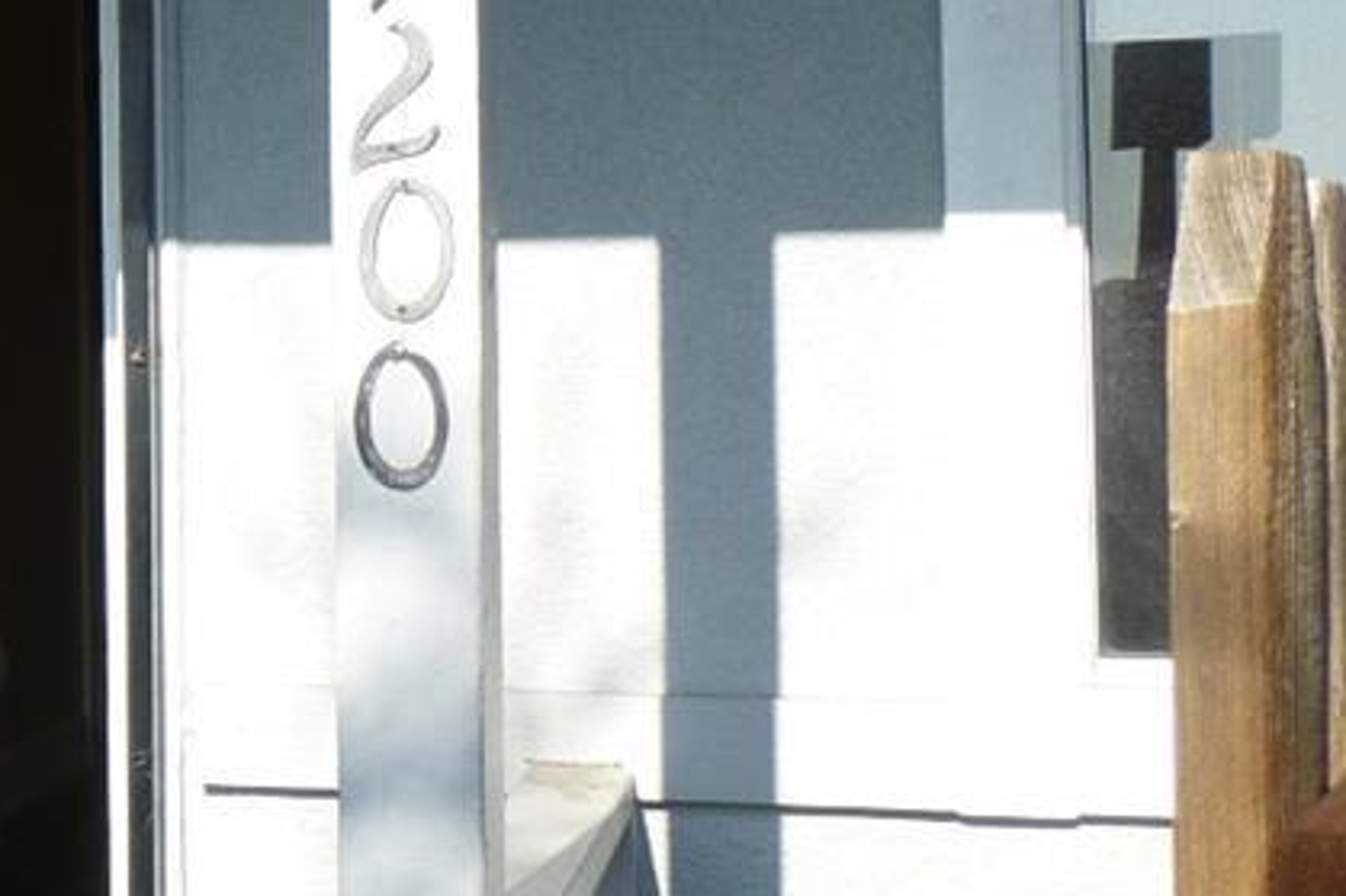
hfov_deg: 18.7
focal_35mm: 93
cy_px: 260
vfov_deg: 14.7
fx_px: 3476
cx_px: -806
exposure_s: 1/1000
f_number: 3.1
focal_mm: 4.5
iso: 100
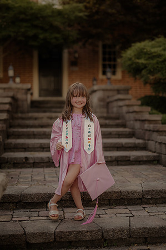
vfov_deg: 39.6
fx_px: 347
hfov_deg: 26.9
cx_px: 83
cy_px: 125
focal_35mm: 50
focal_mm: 50
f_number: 2
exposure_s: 1/250
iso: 80
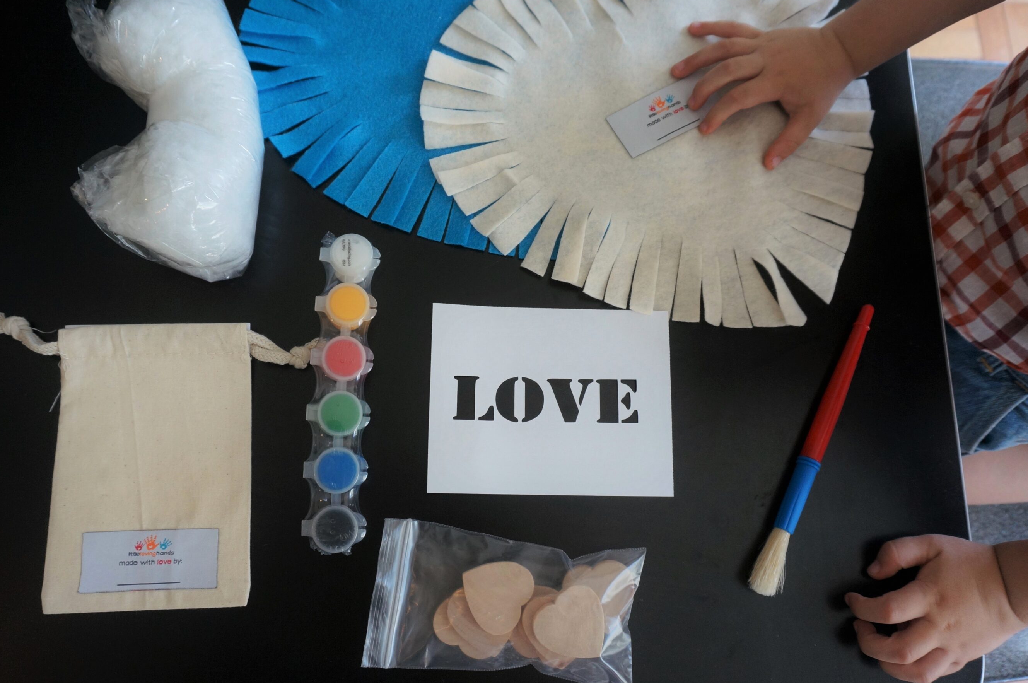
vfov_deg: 49.4
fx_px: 742
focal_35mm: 26
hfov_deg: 69.4
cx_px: 486
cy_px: 321
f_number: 4
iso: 500
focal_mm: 16
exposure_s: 1/160
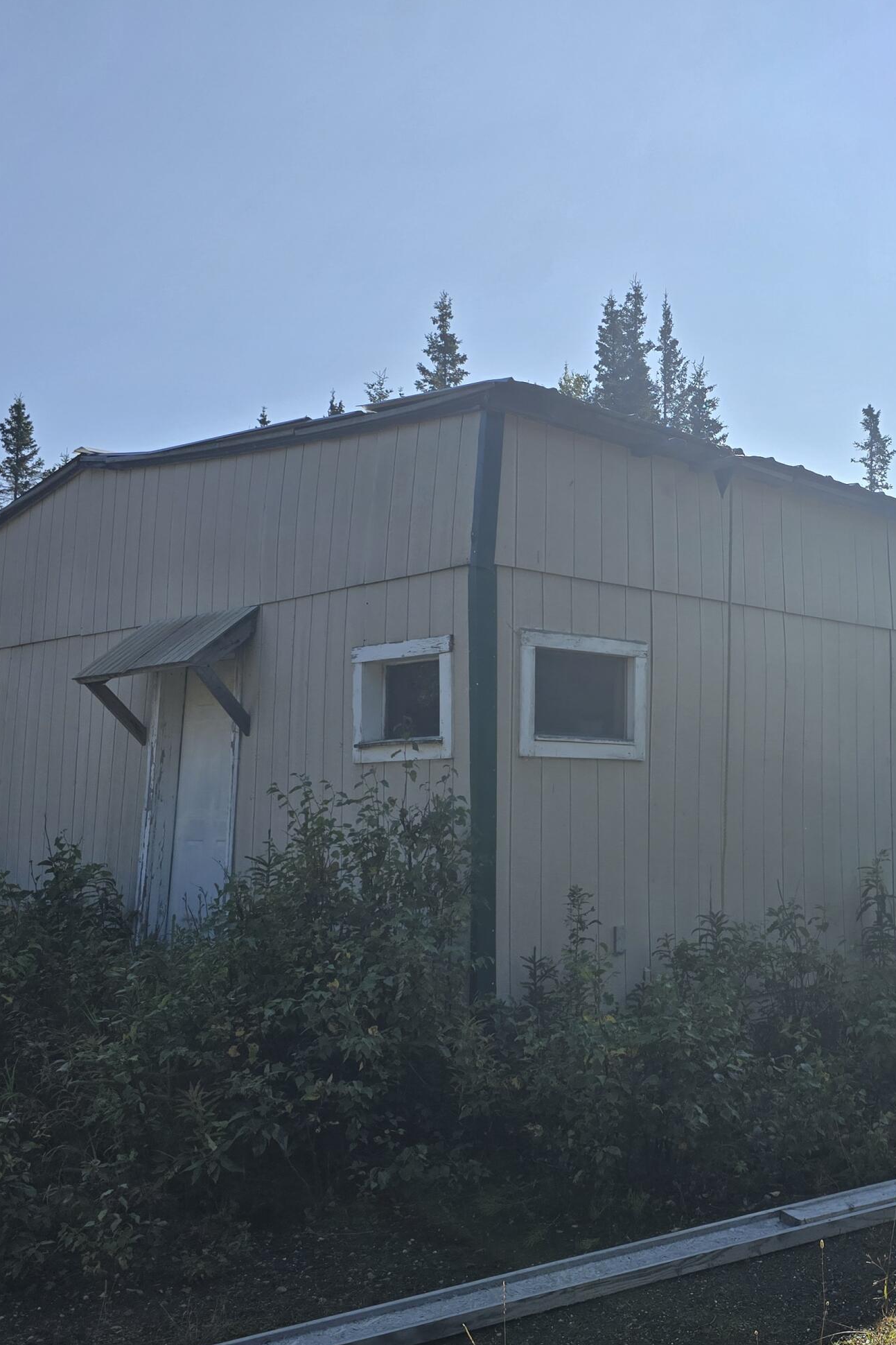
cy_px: 731
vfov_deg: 51.8
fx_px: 1381
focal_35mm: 37
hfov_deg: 34.0
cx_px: 802
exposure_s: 1/1681
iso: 12
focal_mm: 6.3
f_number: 1.7
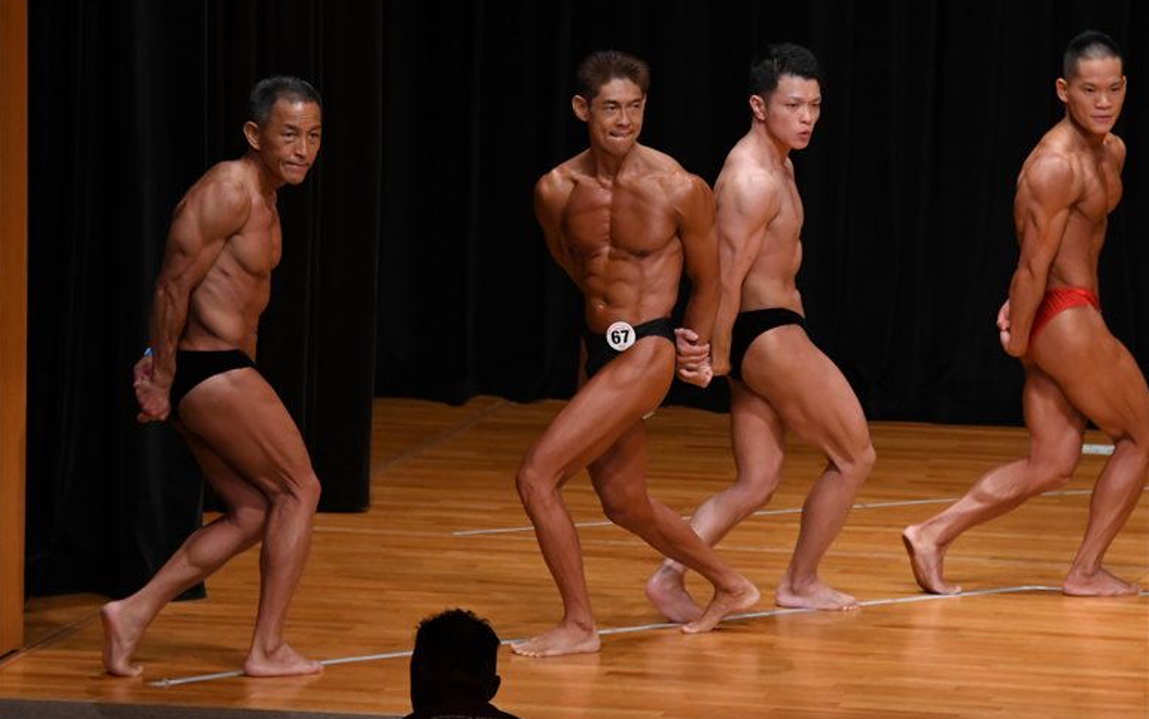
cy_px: 339
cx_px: 574
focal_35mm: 276
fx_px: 8645
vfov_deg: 4.8
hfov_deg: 7.6
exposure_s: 1/400
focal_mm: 180
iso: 3200
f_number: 5.6
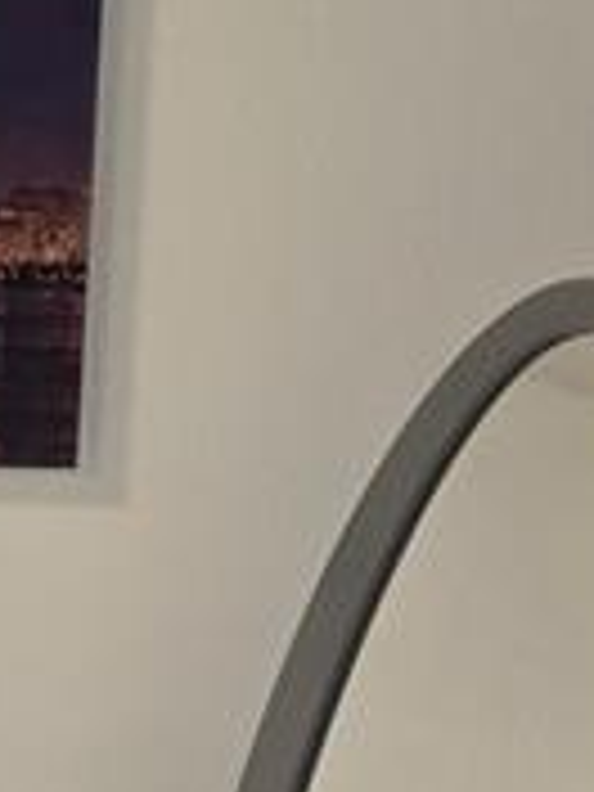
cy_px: 855
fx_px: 3592
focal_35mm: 157
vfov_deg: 12.4
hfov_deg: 8.1
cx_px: -1206
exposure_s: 1/120
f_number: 1.7
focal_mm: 6.3
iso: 100
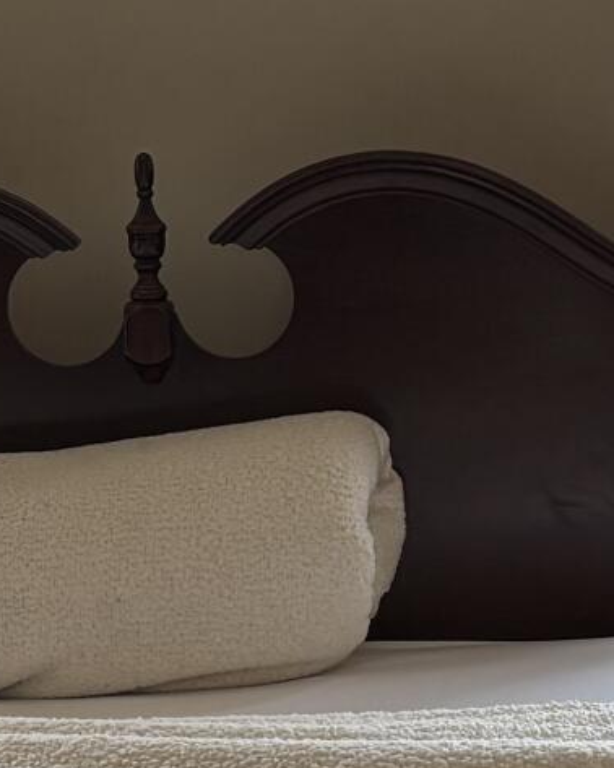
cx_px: 127
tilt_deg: -10.3
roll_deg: +3.8
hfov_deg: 9.6
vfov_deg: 12.0
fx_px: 3659
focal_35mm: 161
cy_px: 524
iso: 64
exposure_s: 1/163
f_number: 1.6
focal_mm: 5.96
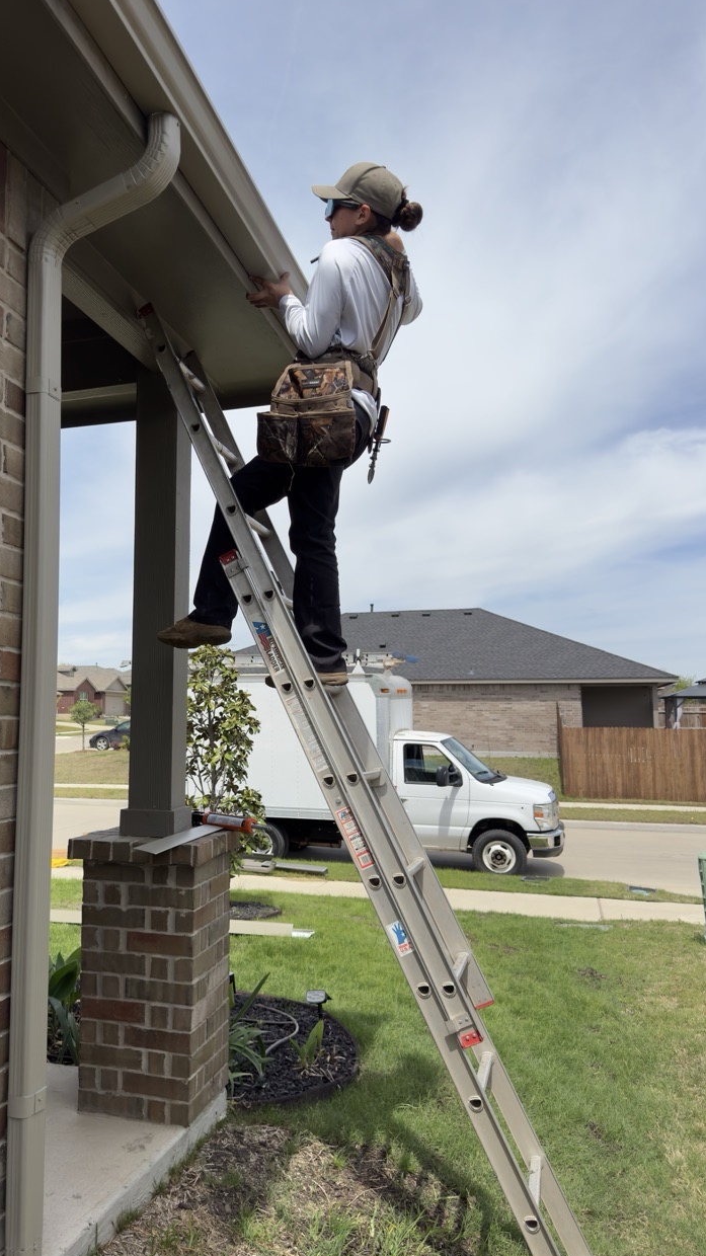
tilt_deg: +6.7
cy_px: 622
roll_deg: -0.5
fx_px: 899
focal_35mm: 27
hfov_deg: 42.3
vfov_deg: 69.9
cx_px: 237
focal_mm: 6.76
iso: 100
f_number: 1.78
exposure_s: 1/7937
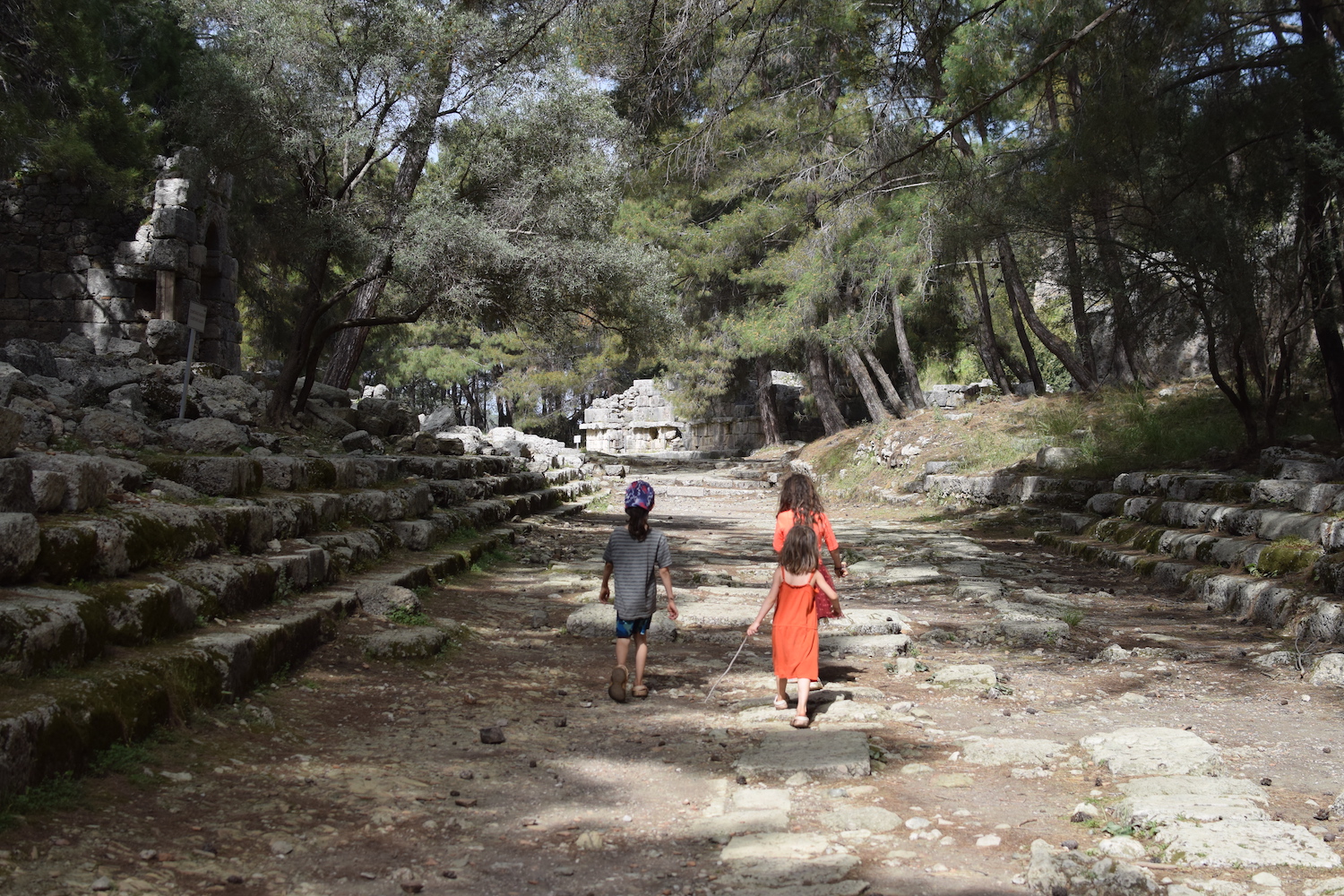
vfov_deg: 25.8
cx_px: 672
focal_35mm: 52
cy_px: 448
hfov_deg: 37.9
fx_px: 1960
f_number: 4
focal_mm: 35
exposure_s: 1/2500
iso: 400
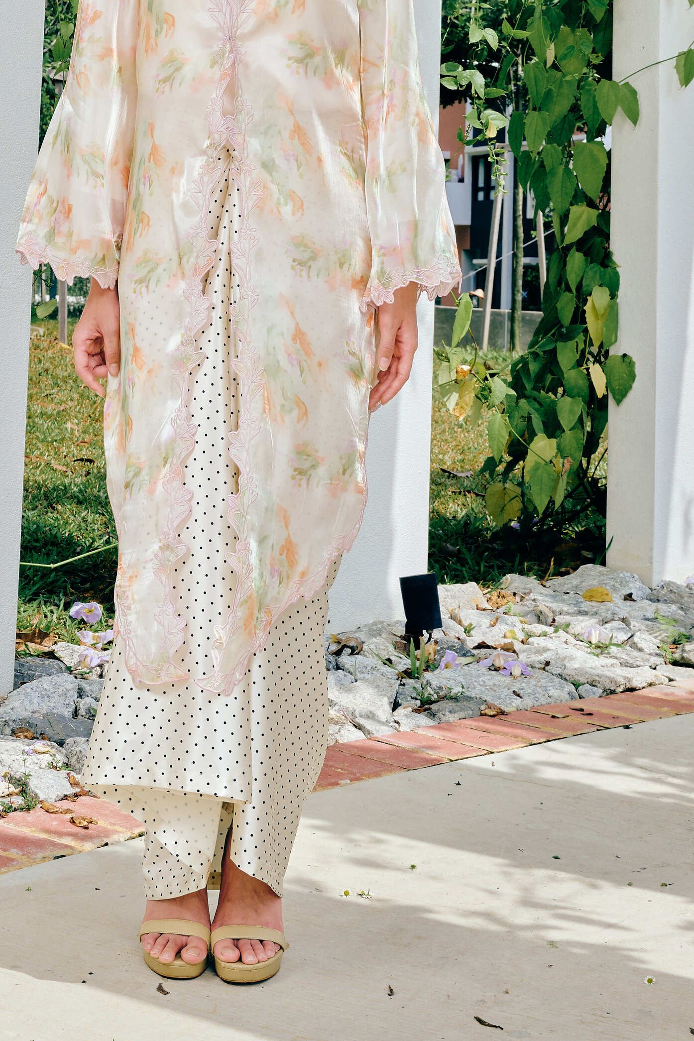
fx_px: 2226
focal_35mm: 77
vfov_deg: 25.6
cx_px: 195
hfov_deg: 17.6
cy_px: 123
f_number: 10
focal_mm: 39
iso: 125
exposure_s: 1/125
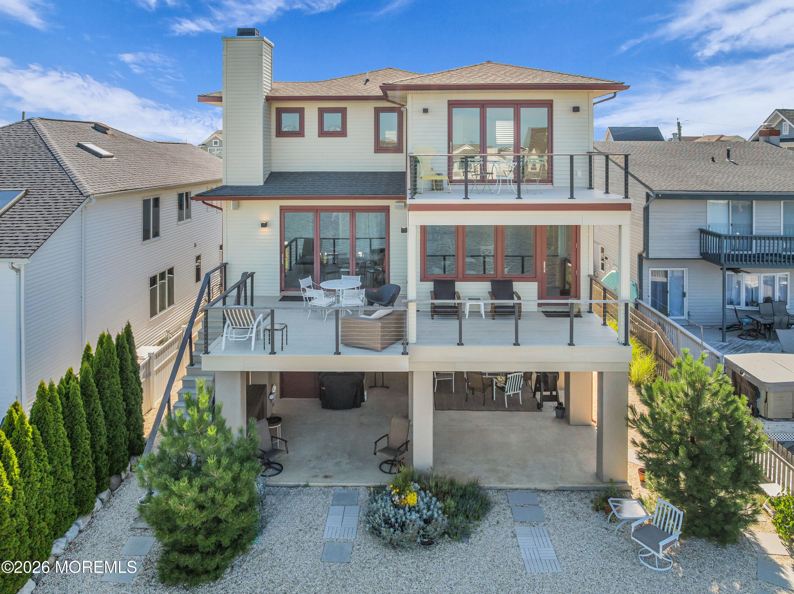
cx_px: 397
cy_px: 297
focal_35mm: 24
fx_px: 550
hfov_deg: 71.6
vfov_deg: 56.8
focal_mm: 12.29
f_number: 2.8
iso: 260
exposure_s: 1/3200
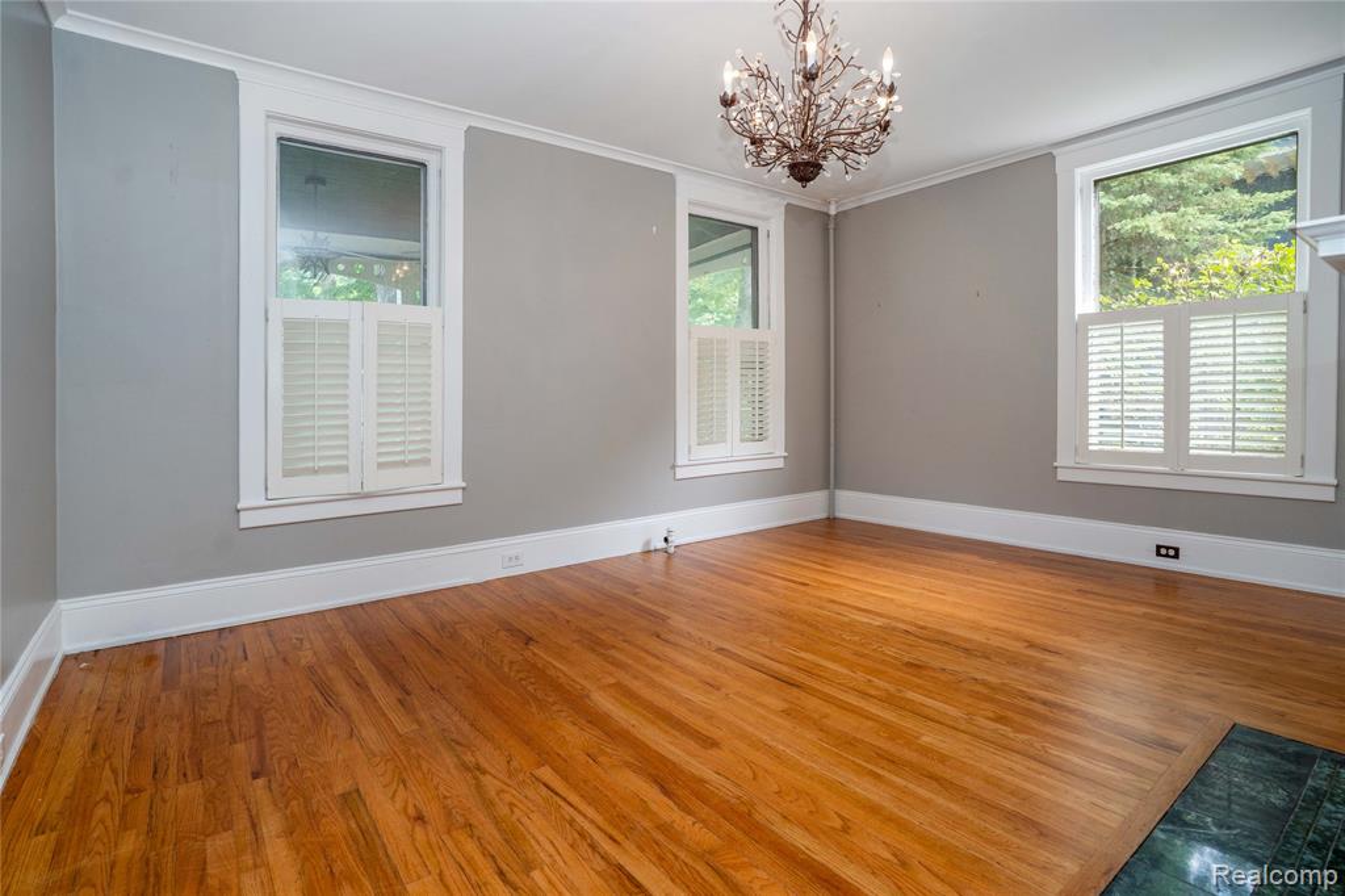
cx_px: 672
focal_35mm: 16
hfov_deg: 96.8
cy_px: 448
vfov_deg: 73.7
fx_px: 598
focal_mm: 16
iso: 400
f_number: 5.6
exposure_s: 1/60
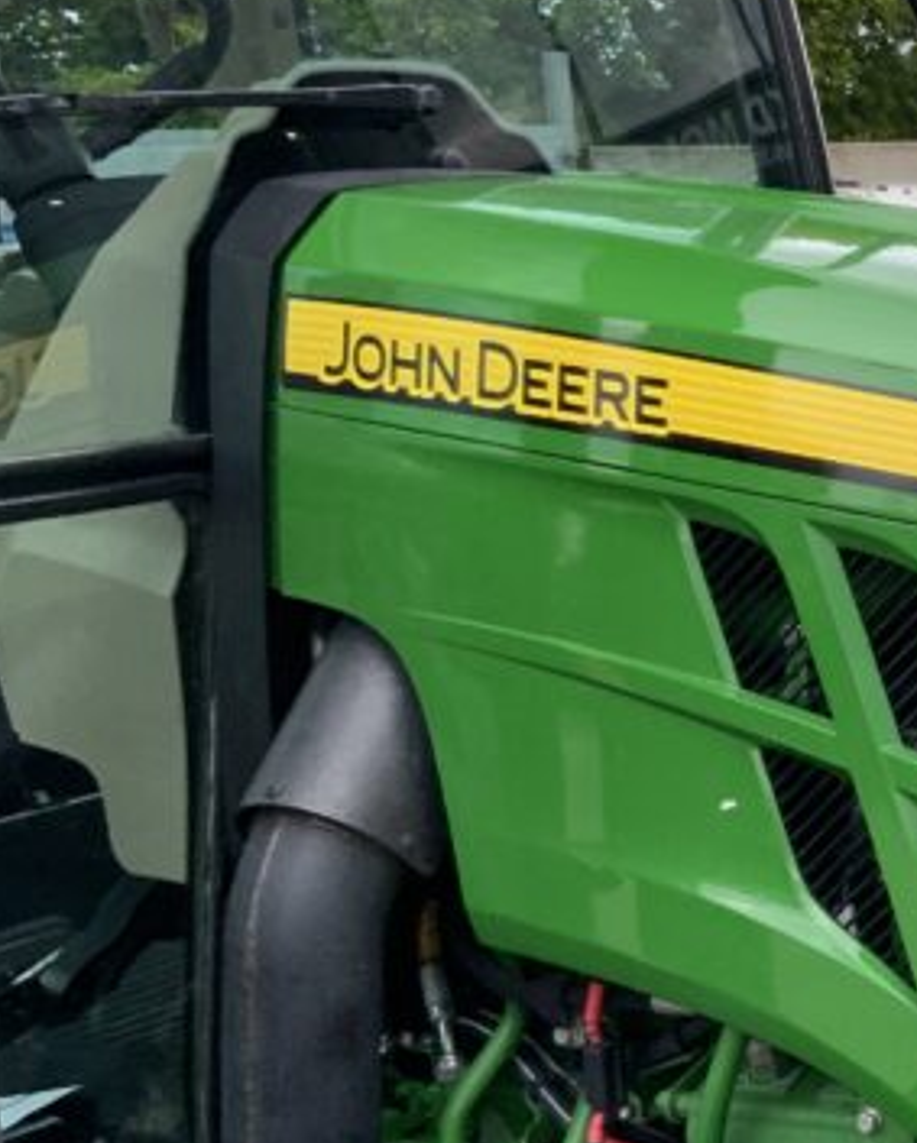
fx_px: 2778
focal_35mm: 82
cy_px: 729
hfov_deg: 16.8
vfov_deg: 23.2
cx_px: 1432
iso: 16
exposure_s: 1/318
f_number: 1.8
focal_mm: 3
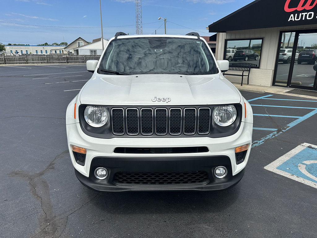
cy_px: 119
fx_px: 220
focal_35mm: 24
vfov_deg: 56.8
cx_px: 158
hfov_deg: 71.6
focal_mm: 6.86
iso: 80
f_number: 1.78
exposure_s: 1/6623
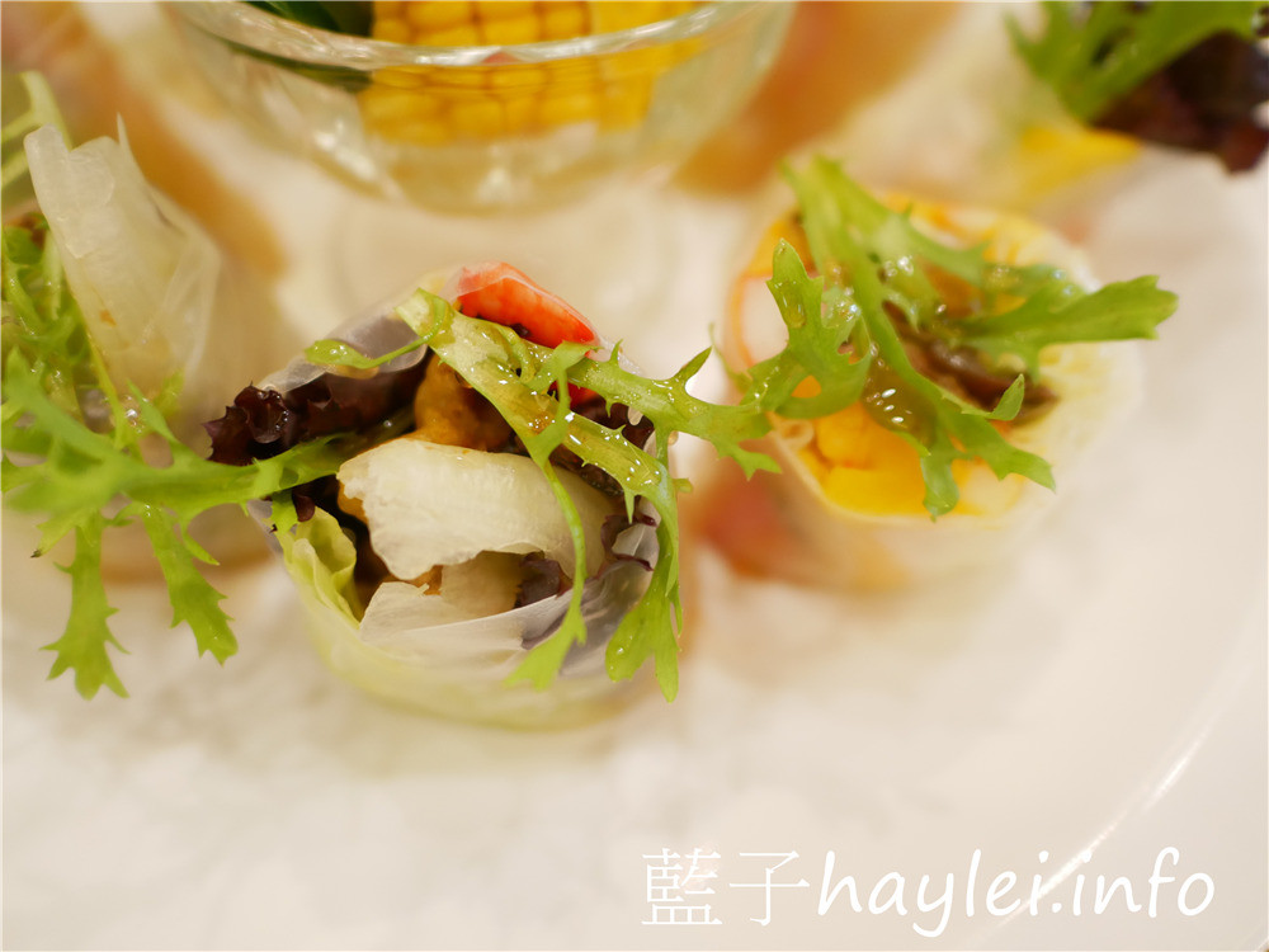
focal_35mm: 30
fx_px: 1100
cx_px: 634
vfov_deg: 46.8
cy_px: 476
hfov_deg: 60.0
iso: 640
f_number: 1.7
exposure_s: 1/60
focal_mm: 15
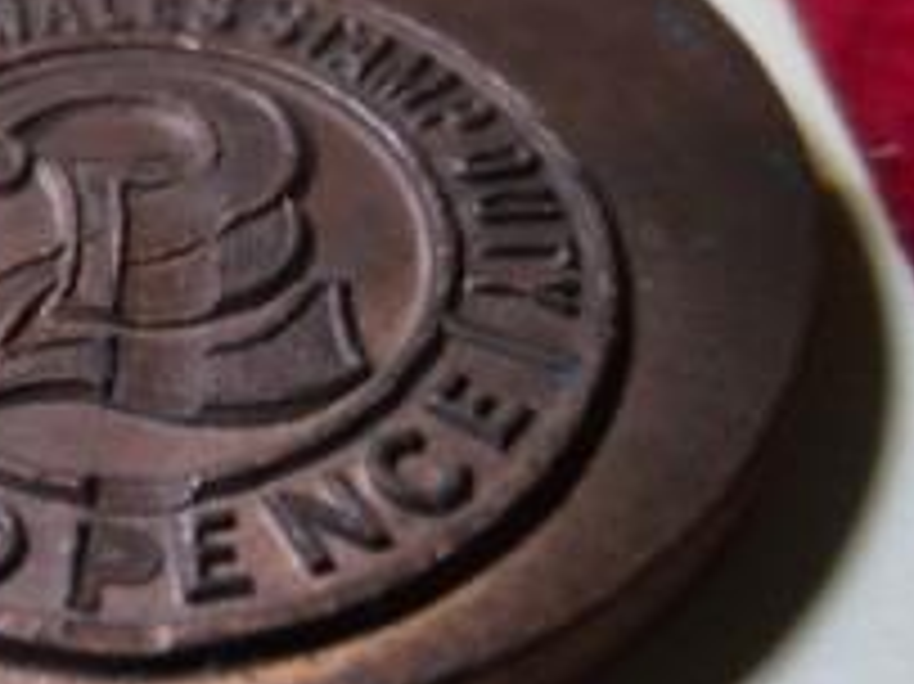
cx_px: 77
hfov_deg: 34.0
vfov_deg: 27.5
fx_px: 1399
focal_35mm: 53
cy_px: 302
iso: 320
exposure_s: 1/30
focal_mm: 4
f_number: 3.2
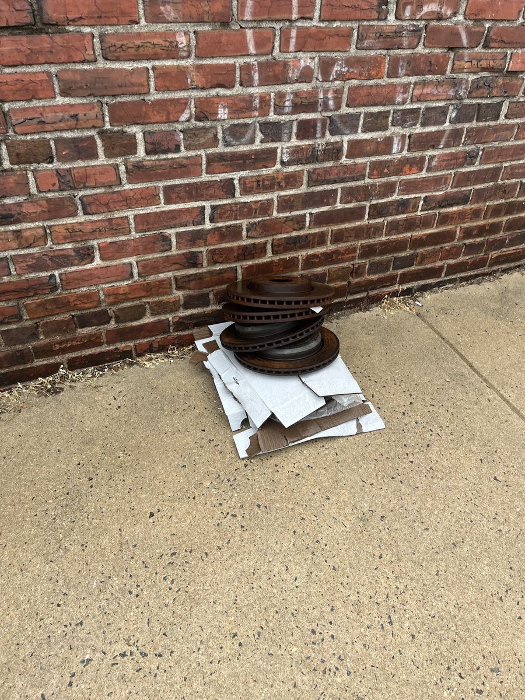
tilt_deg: -38.0
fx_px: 526
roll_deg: -1.3
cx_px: 262
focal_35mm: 26
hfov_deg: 53.1
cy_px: 350
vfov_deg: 67.3
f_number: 1.6
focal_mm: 5.1
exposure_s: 1/121
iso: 80
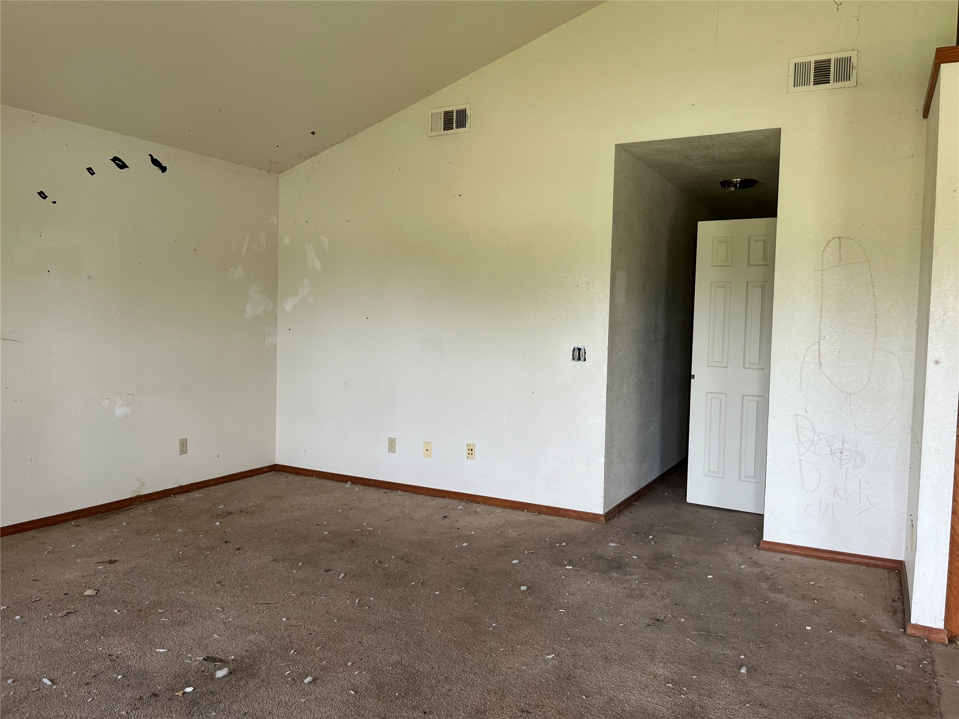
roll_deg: -1.2
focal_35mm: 26
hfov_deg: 67.3
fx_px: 720
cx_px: 480
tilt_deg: -3.8
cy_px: 360
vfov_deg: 53.1
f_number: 1.6
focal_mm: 5.1
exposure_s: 1/122
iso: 64
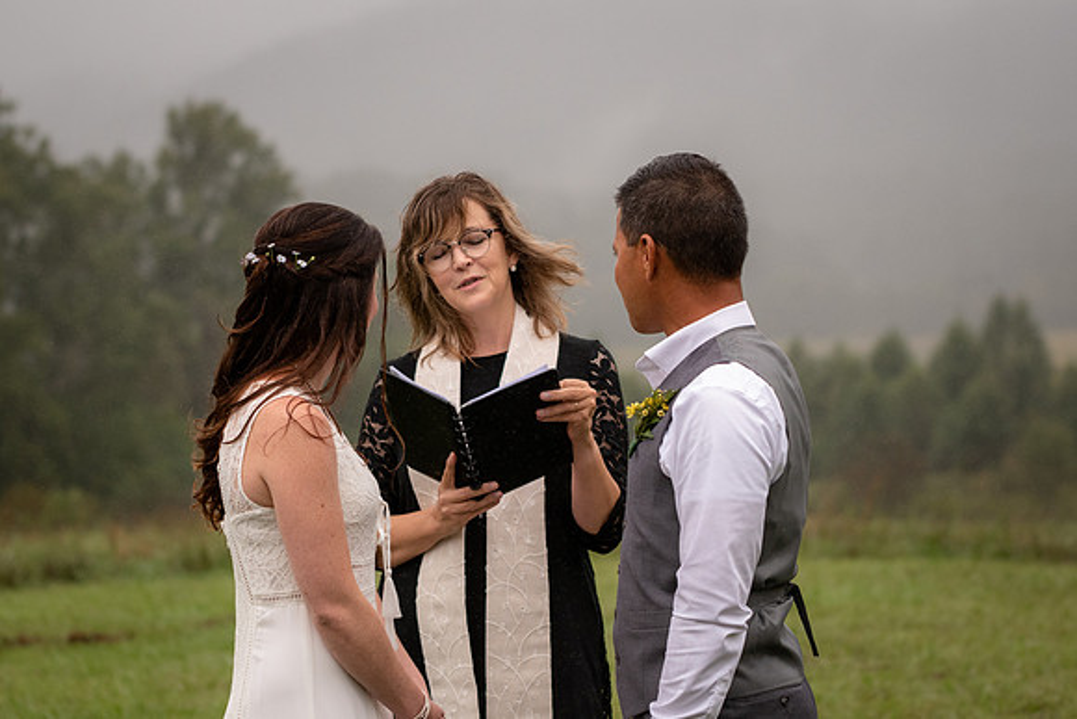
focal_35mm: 126
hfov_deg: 16.2
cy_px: 288
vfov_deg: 10.9
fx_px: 3781
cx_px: 571
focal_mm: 70
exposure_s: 1/8000
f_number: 2.8
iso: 720
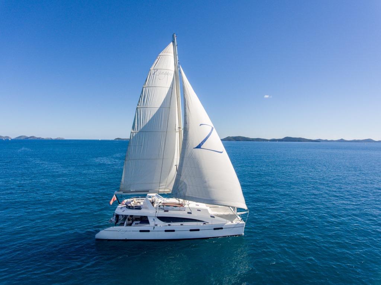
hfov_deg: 81.8
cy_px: 142
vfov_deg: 65.9
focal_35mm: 20
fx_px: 220
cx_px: 190
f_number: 2.8
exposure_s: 1/1300
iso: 100
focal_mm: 3.61
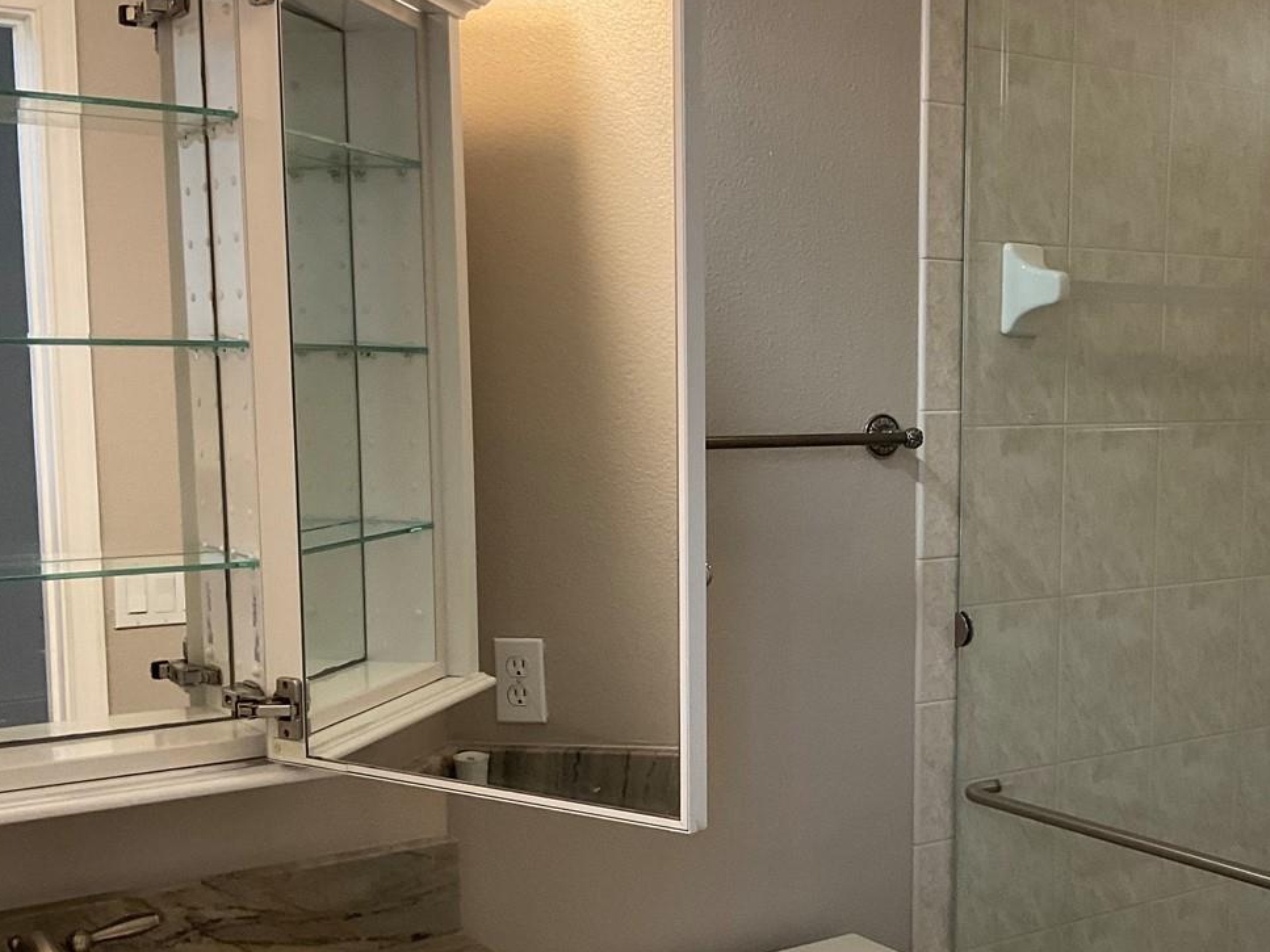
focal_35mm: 48
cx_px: 863
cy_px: 608
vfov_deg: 30.1
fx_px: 1761
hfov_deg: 39.1
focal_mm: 3
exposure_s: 1/60
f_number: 1.8
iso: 100
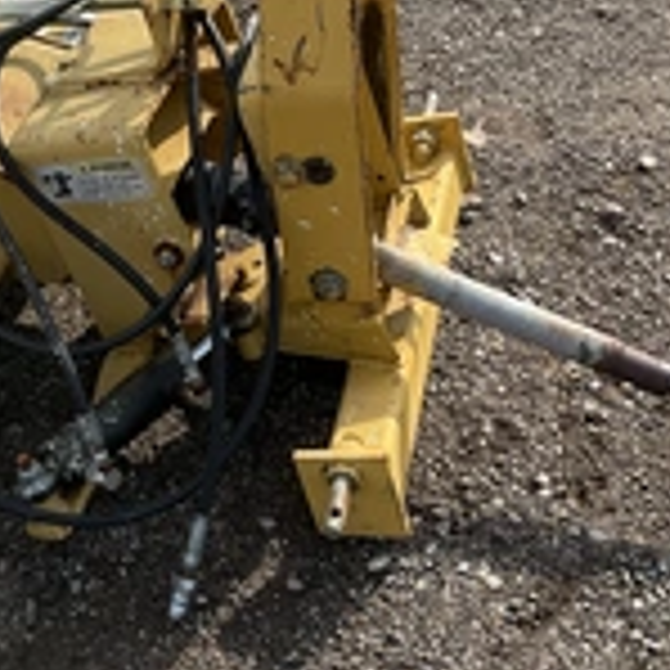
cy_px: 256
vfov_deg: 24.9
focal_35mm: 69
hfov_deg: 24.7
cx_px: 162
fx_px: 1511
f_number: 1.8
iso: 25
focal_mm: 3
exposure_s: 1/1035
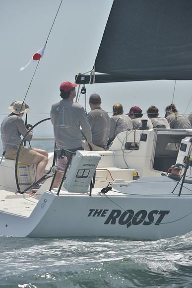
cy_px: 144
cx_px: 96
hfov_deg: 5.1
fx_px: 2159
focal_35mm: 270
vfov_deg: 7.6
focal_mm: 270
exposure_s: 1/1000
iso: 280
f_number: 8
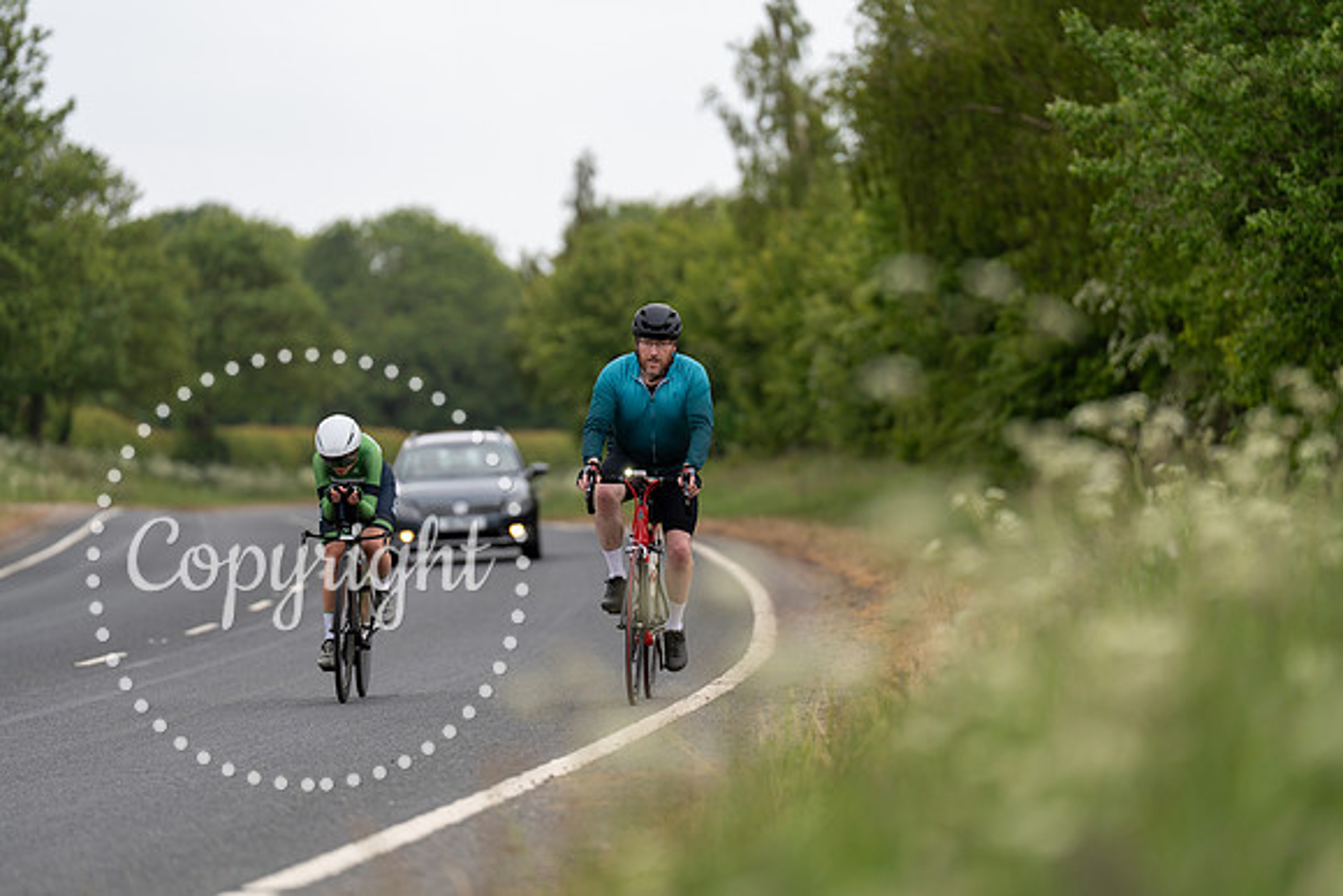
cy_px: 448
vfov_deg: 6.9
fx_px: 7463
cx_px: 672
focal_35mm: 200
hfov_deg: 10.3
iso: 160
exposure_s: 1/1250
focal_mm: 200
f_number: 3.2
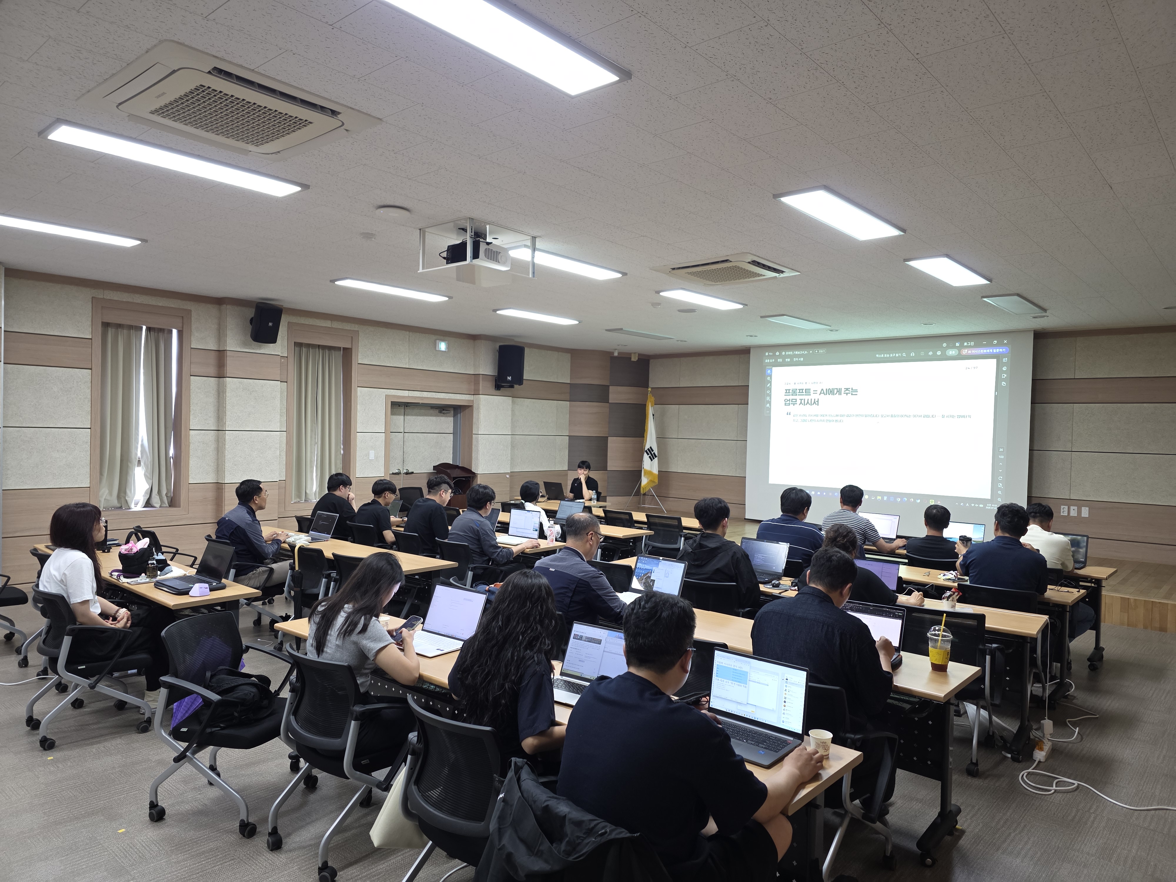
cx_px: 588
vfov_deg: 58.9
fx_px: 781
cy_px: 441
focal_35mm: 23
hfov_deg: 73.9
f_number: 1.7
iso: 320
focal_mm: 6.3
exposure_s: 1/120
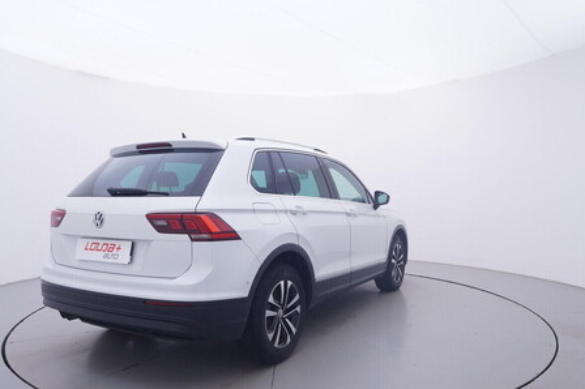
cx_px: 294
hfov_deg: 66.2
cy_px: 217
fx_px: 448
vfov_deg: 46.8
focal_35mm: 28
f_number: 5
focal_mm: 15
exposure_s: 1/80
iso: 200
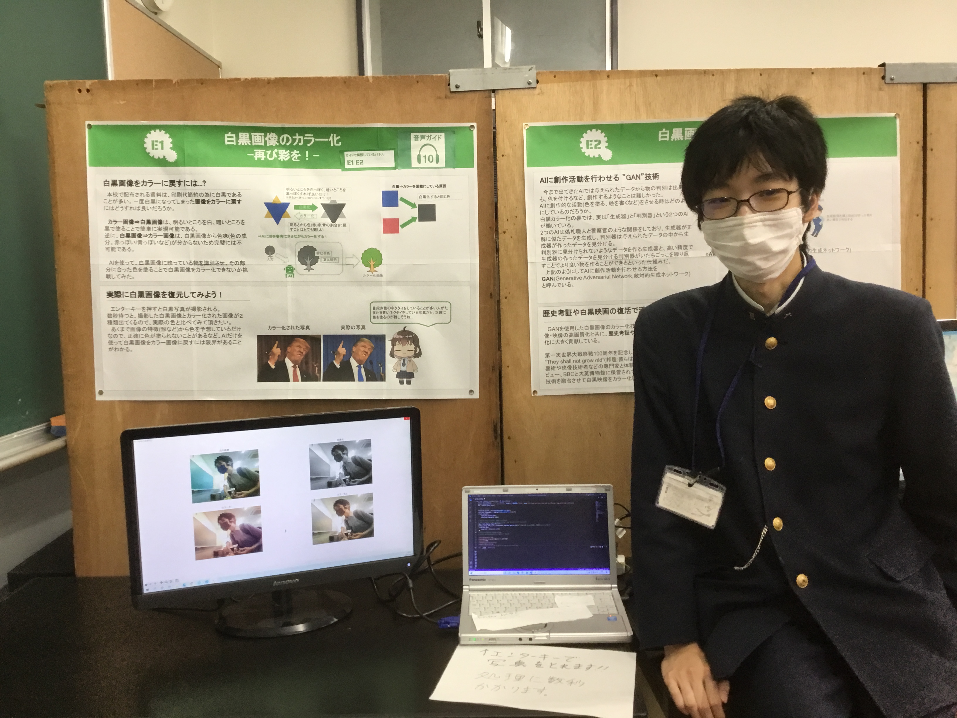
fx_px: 857
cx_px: 478
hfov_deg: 58.4
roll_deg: +1.0
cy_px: 359
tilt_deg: -5.9
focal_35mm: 31
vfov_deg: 45.4
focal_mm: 3.3
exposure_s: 1/30
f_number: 2.4
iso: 40
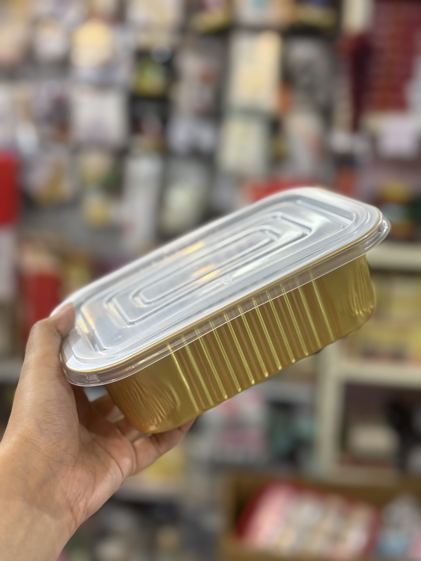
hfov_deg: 30.3
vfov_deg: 39.7
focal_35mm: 48
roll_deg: -3.4
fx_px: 778
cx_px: 210
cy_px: 280
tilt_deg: -11.7
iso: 80
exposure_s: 1/100
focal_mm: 6.76
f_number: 1.78
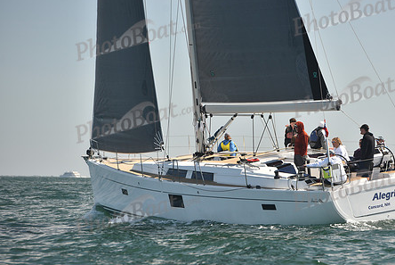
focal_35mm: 261
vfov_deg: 5.3
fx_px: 2867
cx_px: 247
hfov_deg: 7.9
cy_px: 154
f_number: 5
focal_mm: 200
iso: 250
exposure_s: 1/640
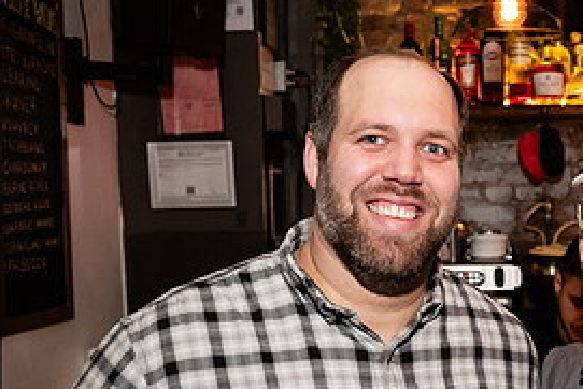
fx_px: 1037
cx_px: 519
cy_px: 312
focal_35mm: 64
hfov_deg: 30.1
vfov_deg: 21.0
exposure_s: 1/100
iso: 3200
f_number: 3.2
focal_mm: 25
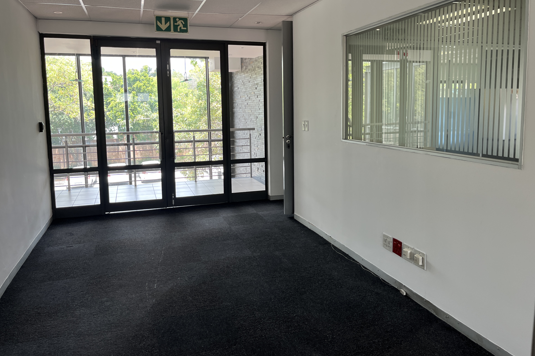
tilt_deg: -6.9
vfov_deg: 46.3
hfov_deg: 65.5
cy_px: 154
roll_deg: +1.6
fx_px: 416
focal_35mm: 28
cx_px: 276
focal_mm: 5.1
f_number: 1.6
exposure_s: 1/100
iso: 50
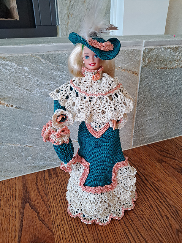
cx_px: 91
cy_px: 122
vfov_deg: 69.4
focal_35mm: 25
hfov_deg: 54.8
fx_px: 175
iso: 320
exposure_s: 1/30
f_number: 2
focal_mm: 4.6
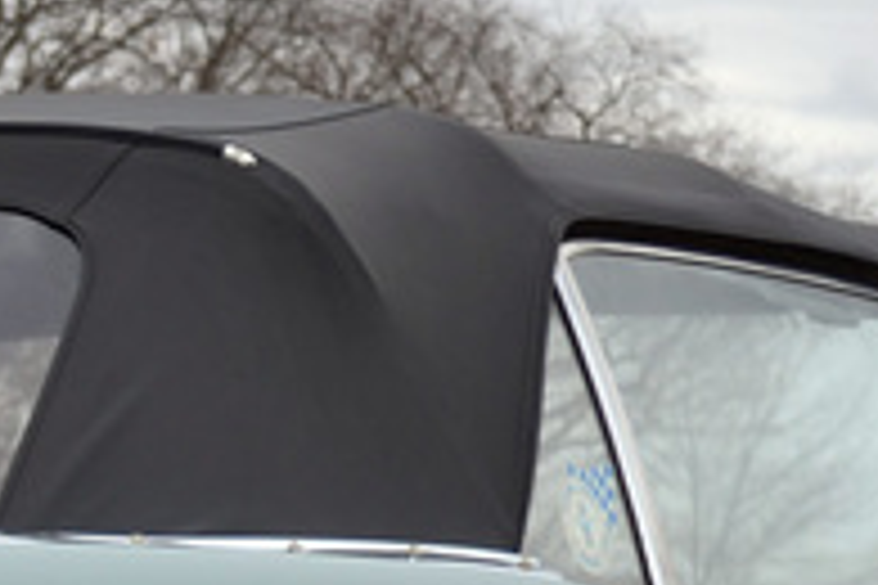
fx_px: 6365
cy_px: 803
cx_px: -297
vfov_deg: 5.2
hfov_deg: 7.8
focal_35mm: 261
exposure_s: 1/200
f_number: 5
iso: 100
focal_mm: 34
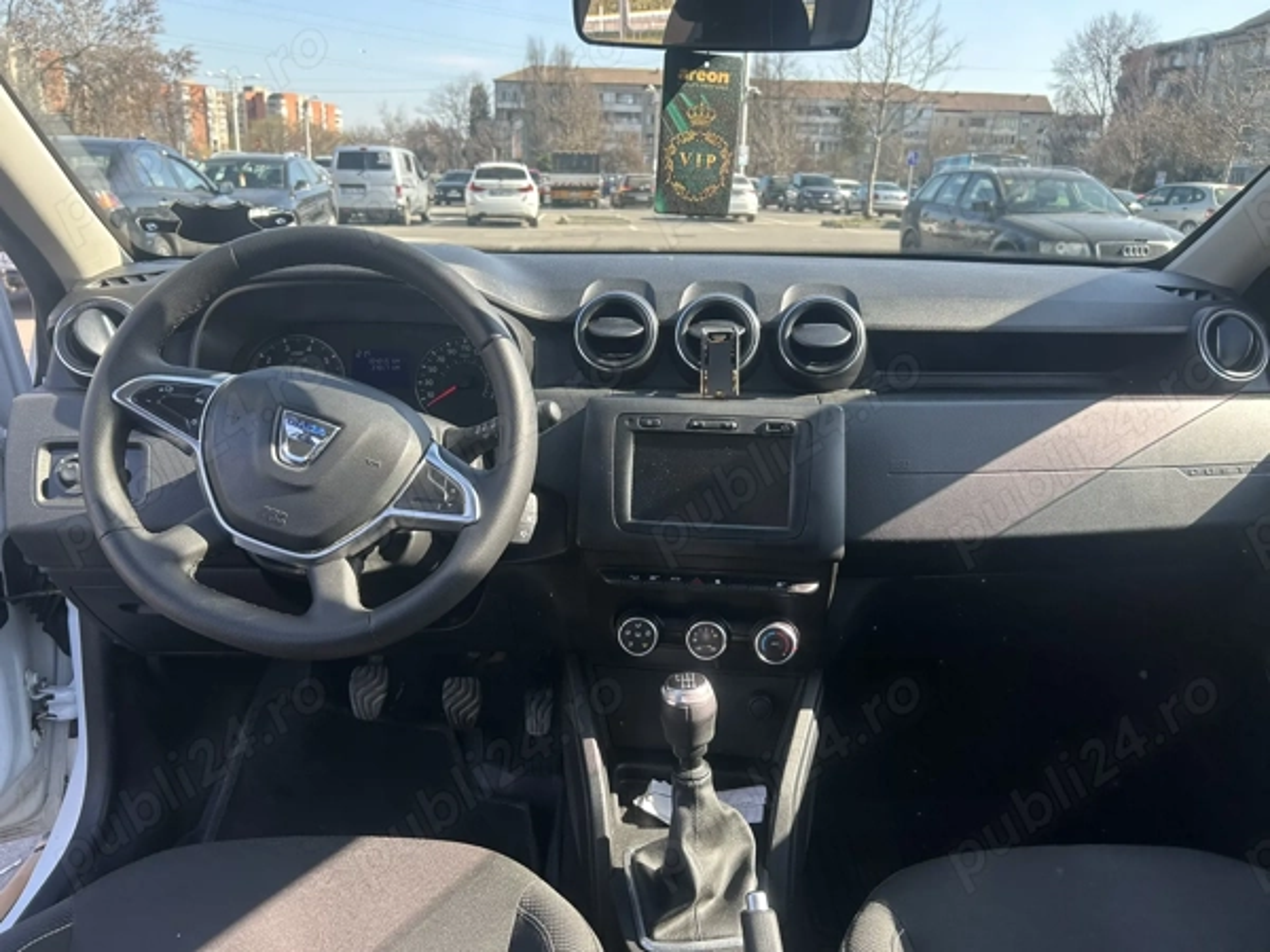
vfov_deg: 53.1
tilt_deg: -17.1
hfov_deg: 67.3
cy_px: 476
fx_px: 954
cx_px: 635
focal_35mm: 26
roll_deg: -1.4
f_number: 1.5
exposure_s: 1/446
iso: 50
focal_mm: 5.7
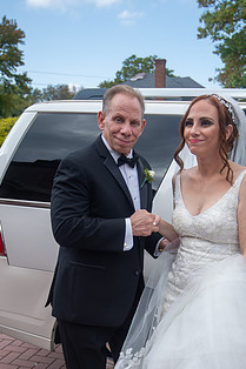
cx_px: 157
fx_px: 441
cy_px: 260
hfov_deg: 31.0
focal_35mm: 43
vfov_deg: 44.5
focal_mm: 30
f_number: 4
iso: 400
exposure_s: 1/1250
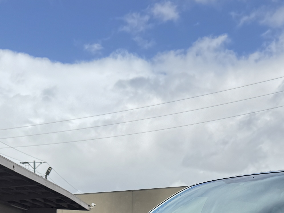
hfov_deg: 27.7
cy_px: 271
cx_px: 223
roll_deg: -0.2
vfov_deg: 19.7
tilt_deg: +0.0
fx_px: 566
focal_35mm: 69
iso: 80
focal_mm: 6.76
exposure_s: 1/2506
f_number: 1.78
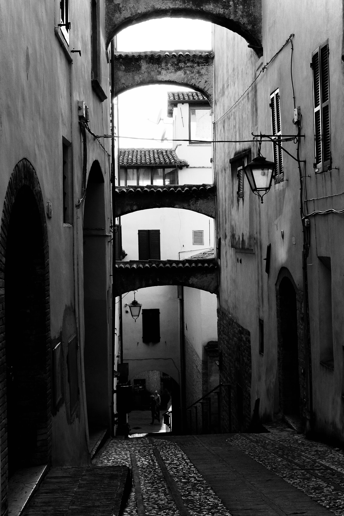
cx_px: 172
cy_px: 258
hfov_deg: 34.2
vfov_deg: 49.6
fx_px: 559
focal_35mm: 39
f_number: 11
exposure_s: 1/80
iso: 1000
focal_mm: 25.7
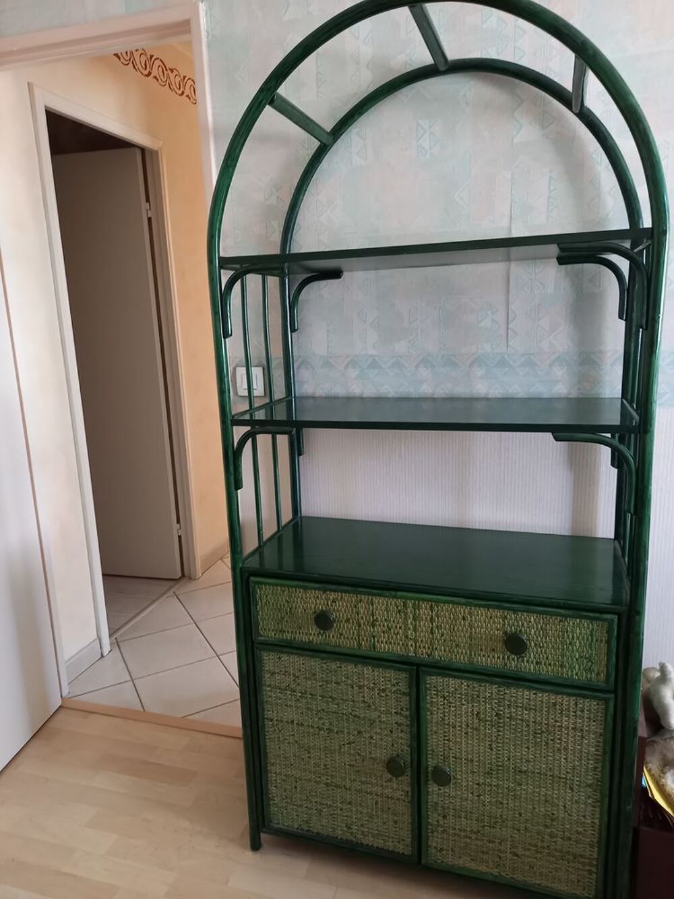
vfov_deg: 69.4
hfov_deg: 54.9
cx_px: 337
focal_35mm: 25
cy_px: 450
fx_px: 649
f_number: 1.8
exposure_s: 1/33.3
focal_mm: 4.65
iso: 400
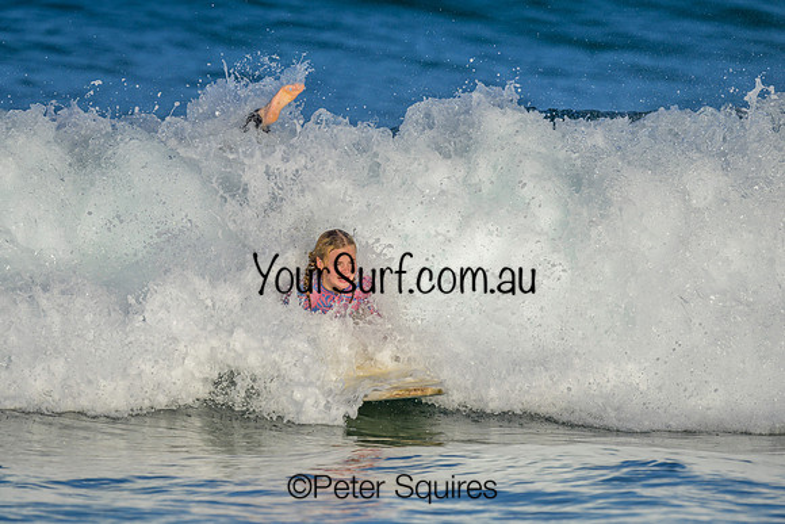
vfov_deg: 1.4
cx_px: 402
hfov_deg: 2.0
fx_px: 22018
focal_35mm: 1010
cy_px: 303
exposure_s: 1/2000
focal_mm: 800
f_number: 6.3
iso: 140
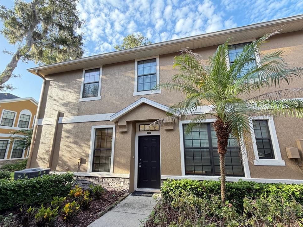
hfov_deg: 98.1
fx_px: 131
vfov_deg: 81.7
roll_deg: +1.8
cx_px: 161
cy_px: 117
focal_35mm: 15
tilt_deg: +13.4
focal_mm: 2.22
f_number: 2.2
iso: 100
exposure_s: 1/121
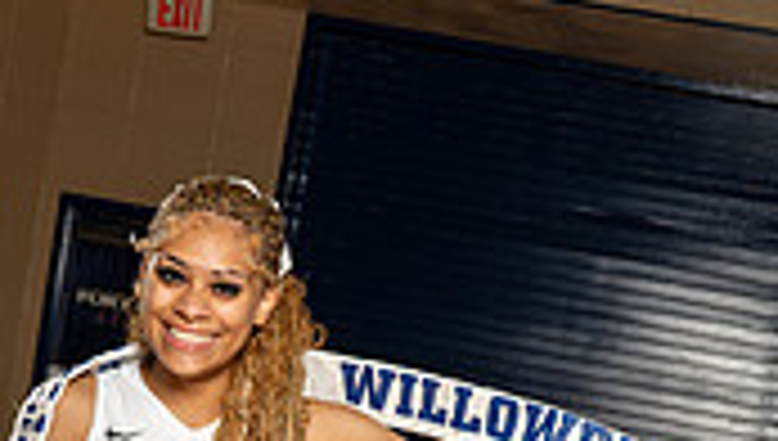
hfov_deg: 17.1
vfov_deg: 9.0
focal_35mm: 125
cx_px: 234
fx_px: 2583
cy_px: 972
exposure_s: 1/250
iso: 500
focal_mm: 46
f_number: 8
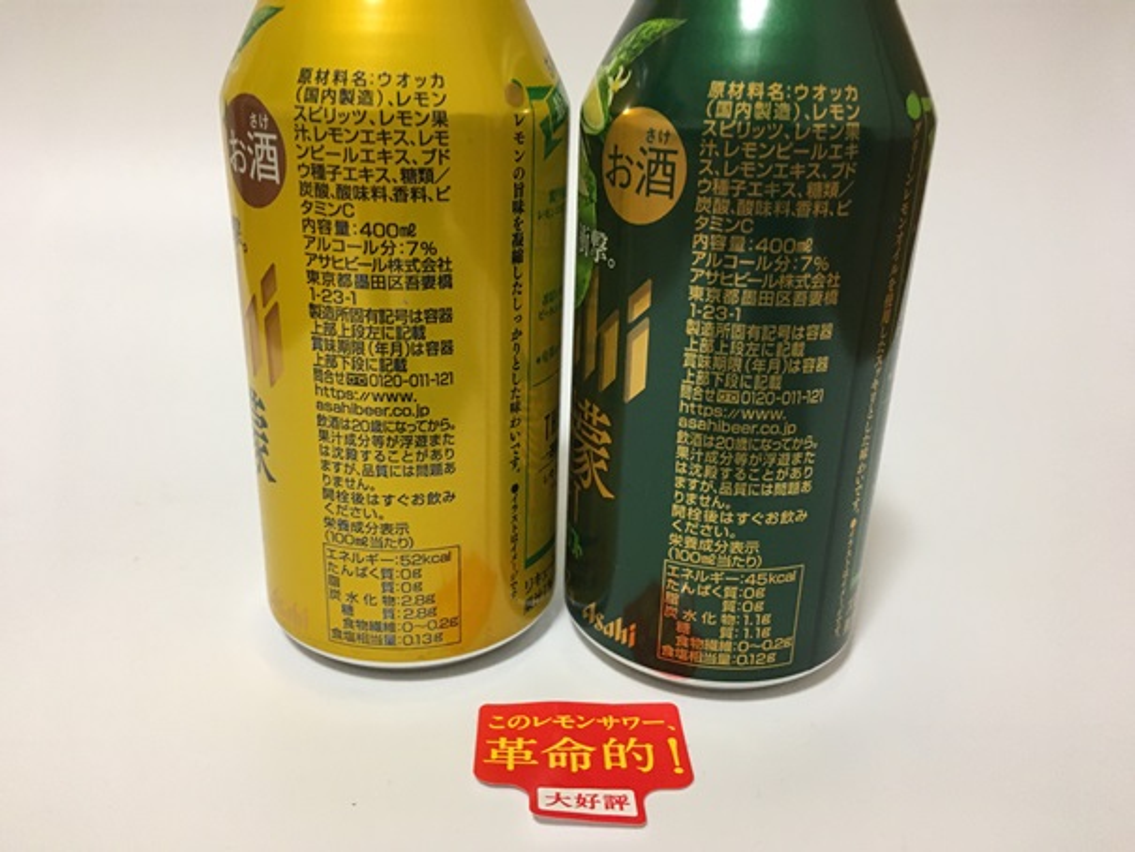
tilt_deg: -23.1
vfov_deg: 48.2
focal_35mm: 29
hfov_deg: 61.6
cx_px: 568
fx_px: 951
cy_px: 426
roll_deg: -1.6
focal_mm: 4.15
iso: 160
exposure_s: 1/30
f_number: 2.2
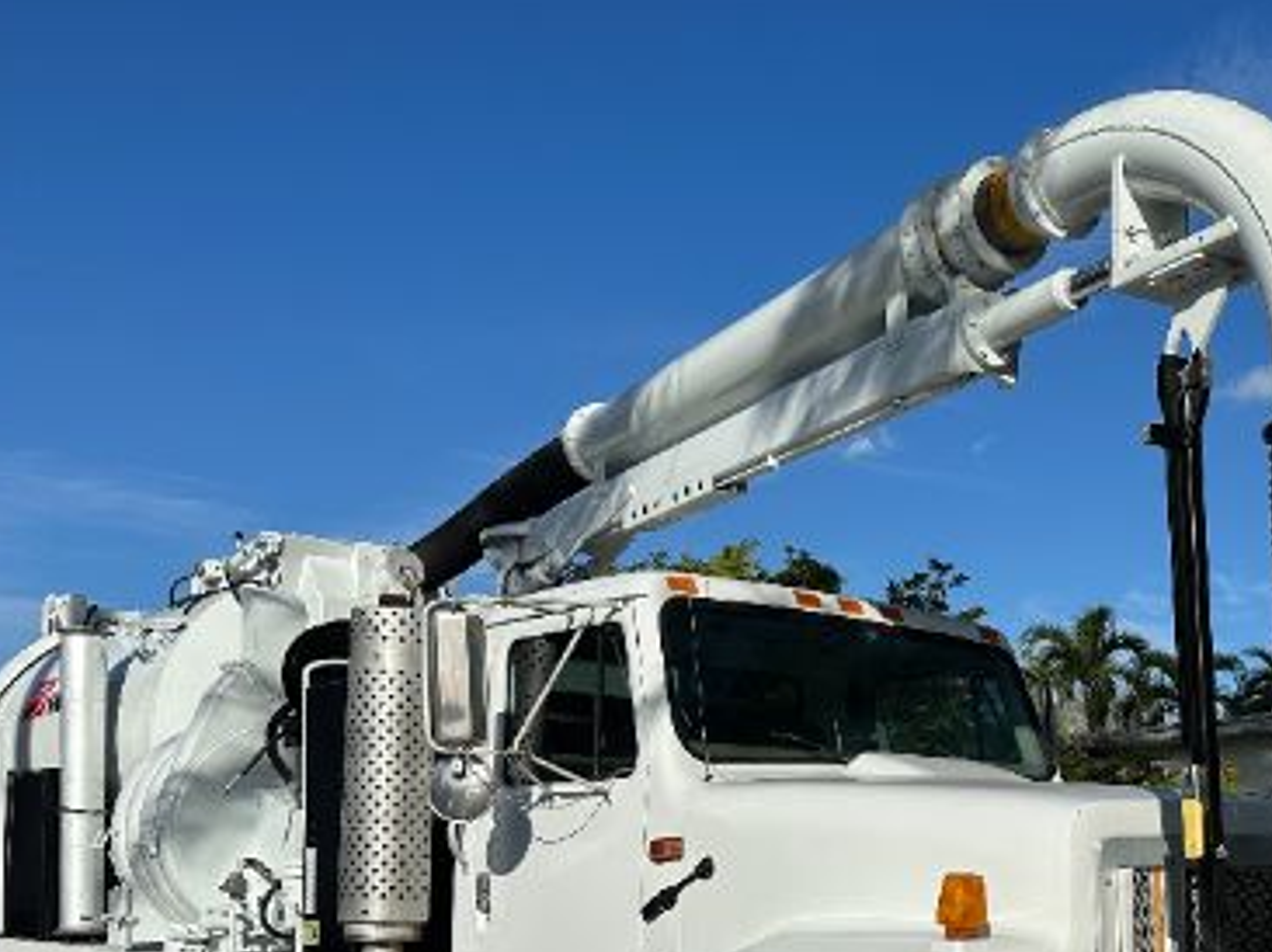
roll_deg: -0.1
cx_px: 904
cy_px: 810
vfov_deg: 33.0
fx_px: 1542
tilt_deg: +3.0
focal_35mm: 42
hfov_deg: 43.8
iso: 80
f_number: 1.78
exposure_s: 1/8929
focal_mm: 6.86
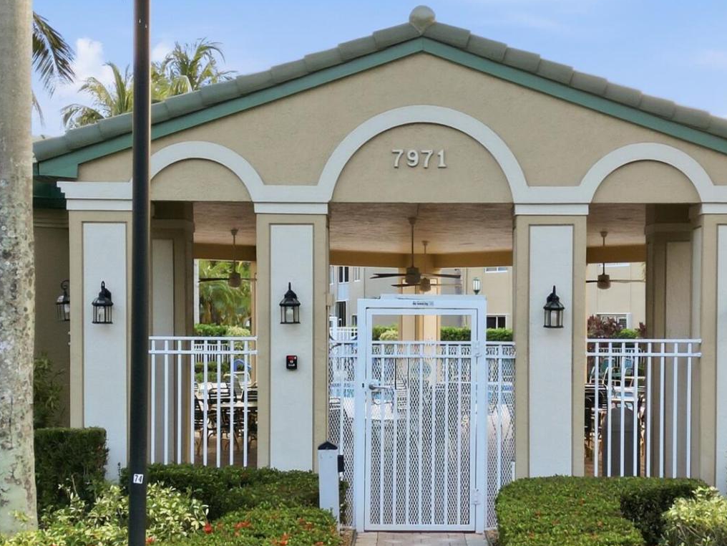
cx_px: 414
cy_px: 353
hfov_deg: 28.5
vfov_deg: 21.6
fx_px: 1428
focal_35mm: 68
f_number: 1.7
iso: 100
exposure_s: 1/725
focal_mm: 6.7
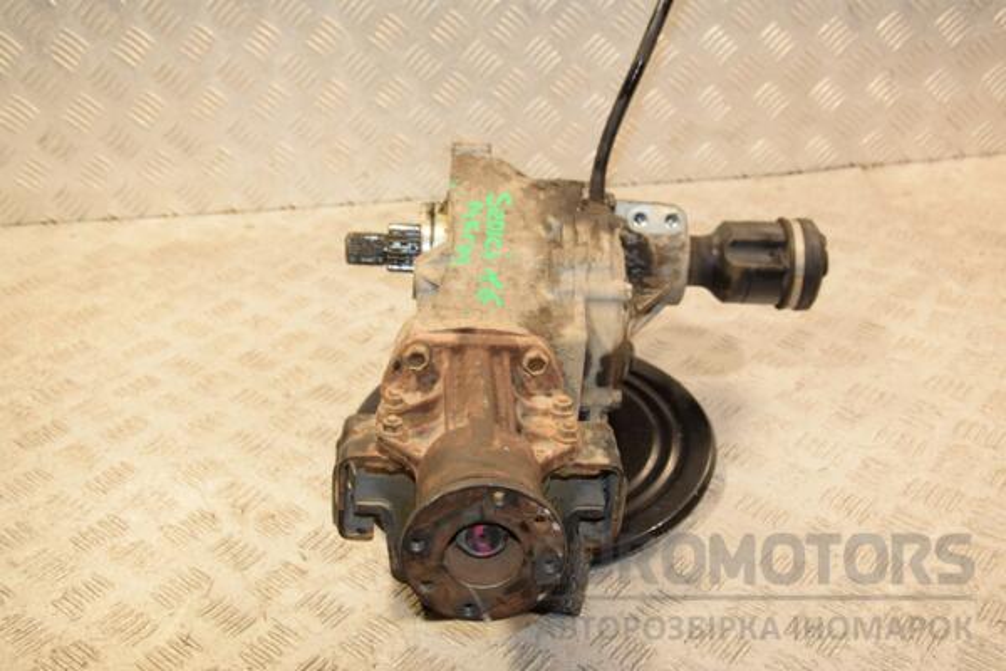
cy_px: 336
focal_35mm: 45
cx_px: 503
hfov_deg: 43.6
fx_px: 1257
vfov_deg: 29.9
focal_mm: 30
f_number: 5
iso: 800
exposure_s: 1/200
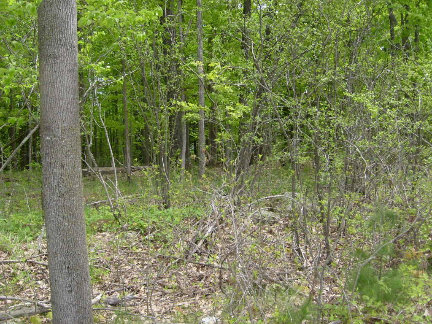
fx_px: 437
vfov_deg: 40.7
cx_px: 216
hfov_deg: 52.6
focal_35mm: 35
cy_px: 162
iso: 80
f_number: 2.8
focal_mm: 5.8
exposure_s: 1/500
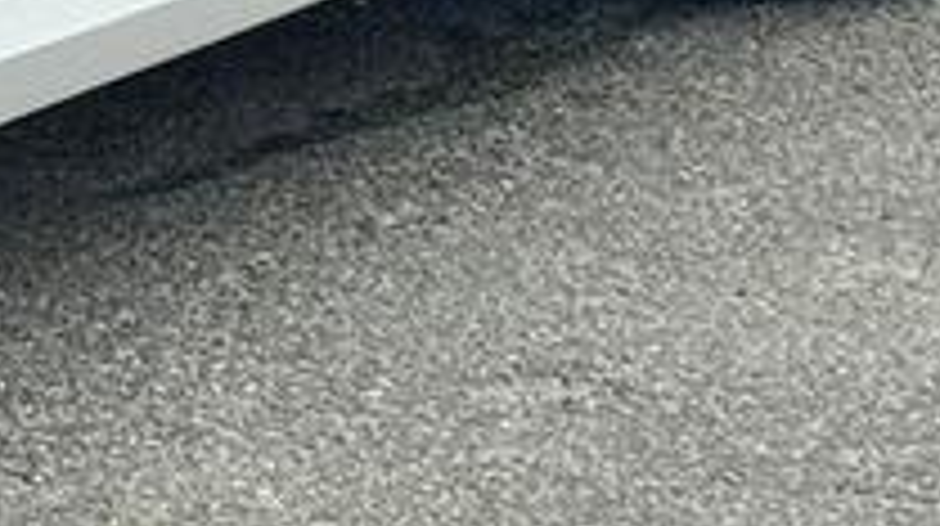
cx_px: -1556
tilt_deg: -5.4
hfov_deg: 6.3
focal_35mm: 321
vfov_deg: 3.7
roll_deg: +0.6
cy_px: -539
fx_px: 7992
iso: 64
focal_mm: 6.76
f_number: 1.78
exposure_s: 1/4608
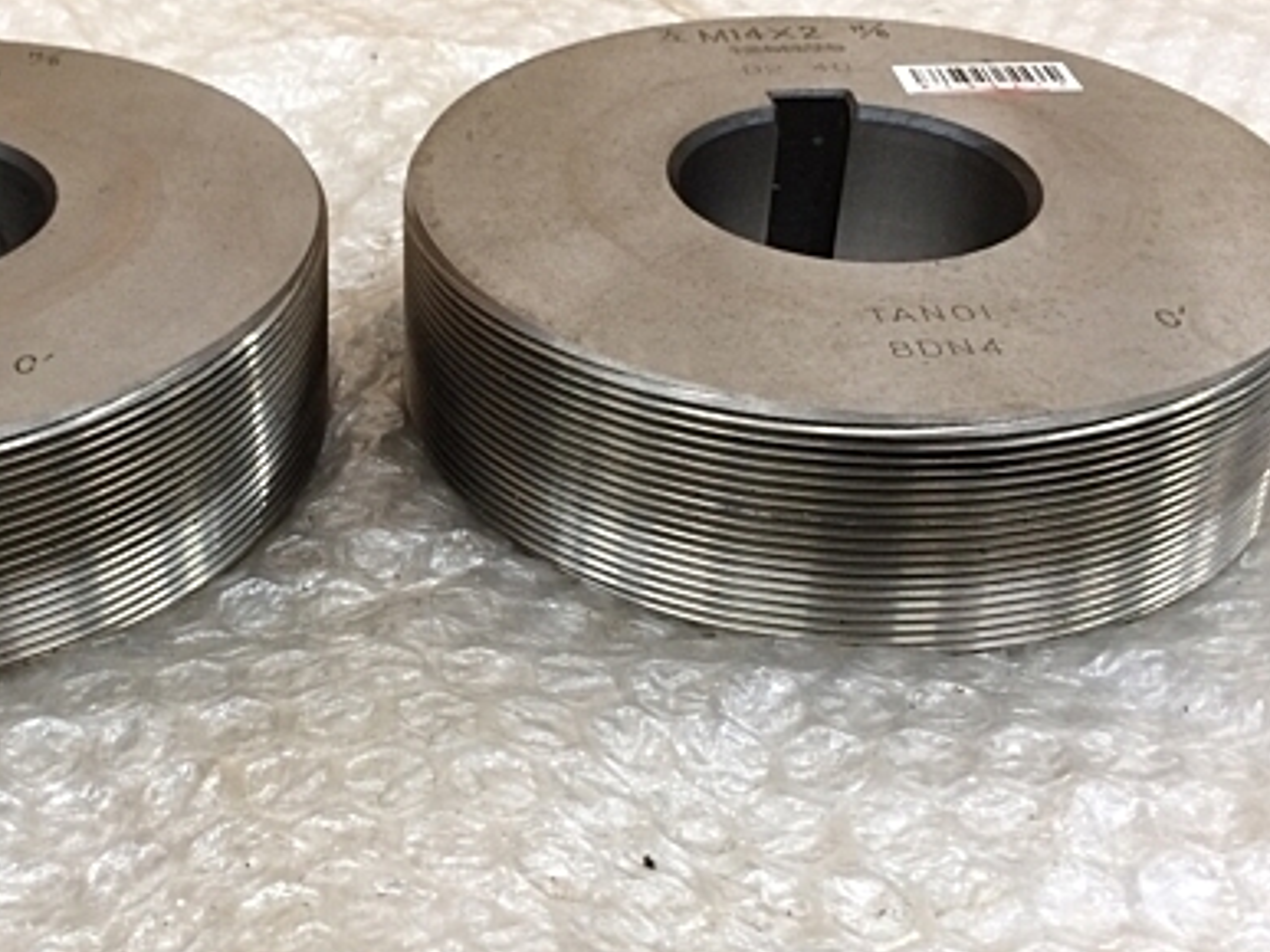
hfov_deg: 39.0
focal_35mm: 48
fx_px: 1760
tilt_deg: -33.5
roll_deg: +1.0
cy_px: 417
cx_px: 377
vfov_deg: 30.2
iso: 80
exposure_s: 1/30
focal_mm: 4.15
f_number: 2.2
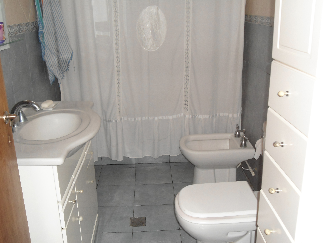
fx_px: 346
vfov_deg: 38.7
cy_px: 122
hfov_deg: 50.1
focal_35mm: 37
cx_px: 162
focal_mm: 6.7
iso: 200
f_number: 3.2
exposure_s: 1/40
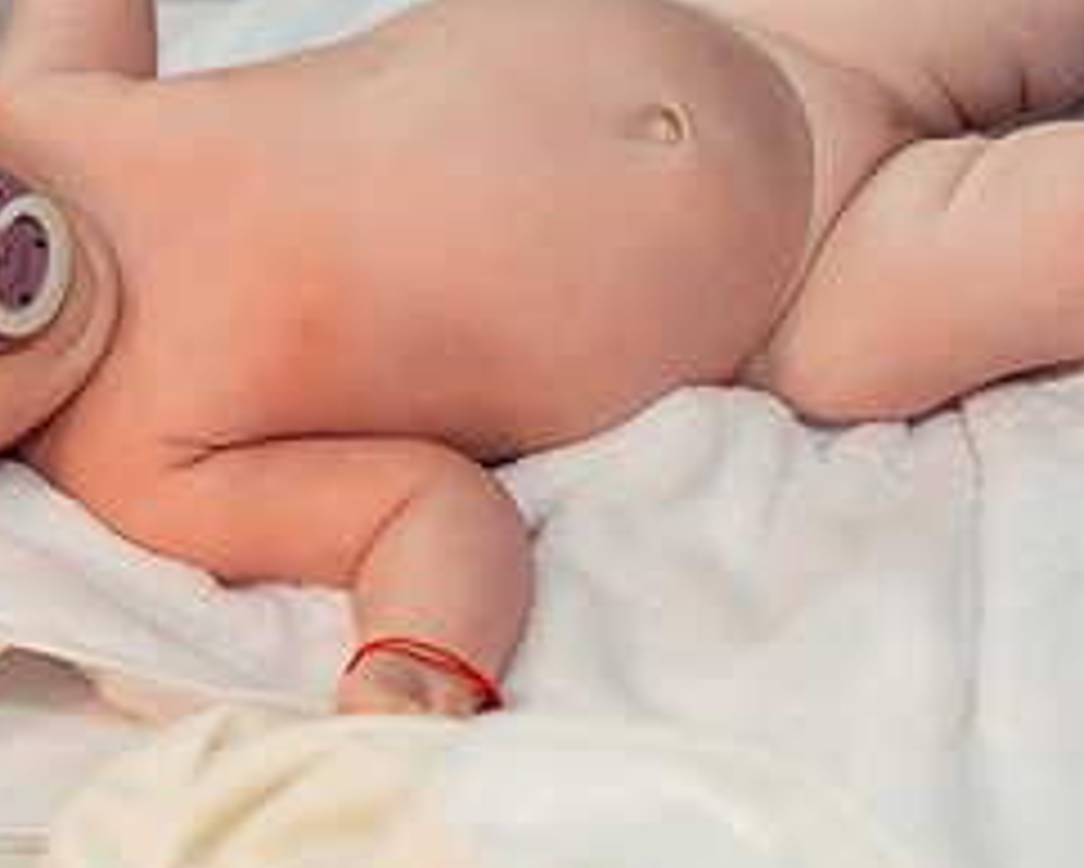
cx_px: 166
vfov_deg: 14.8
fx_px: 3338
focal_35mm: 104
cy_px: 360
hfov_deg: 18.2
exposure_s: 1/250
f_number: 3.5
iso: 3200
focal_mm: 46
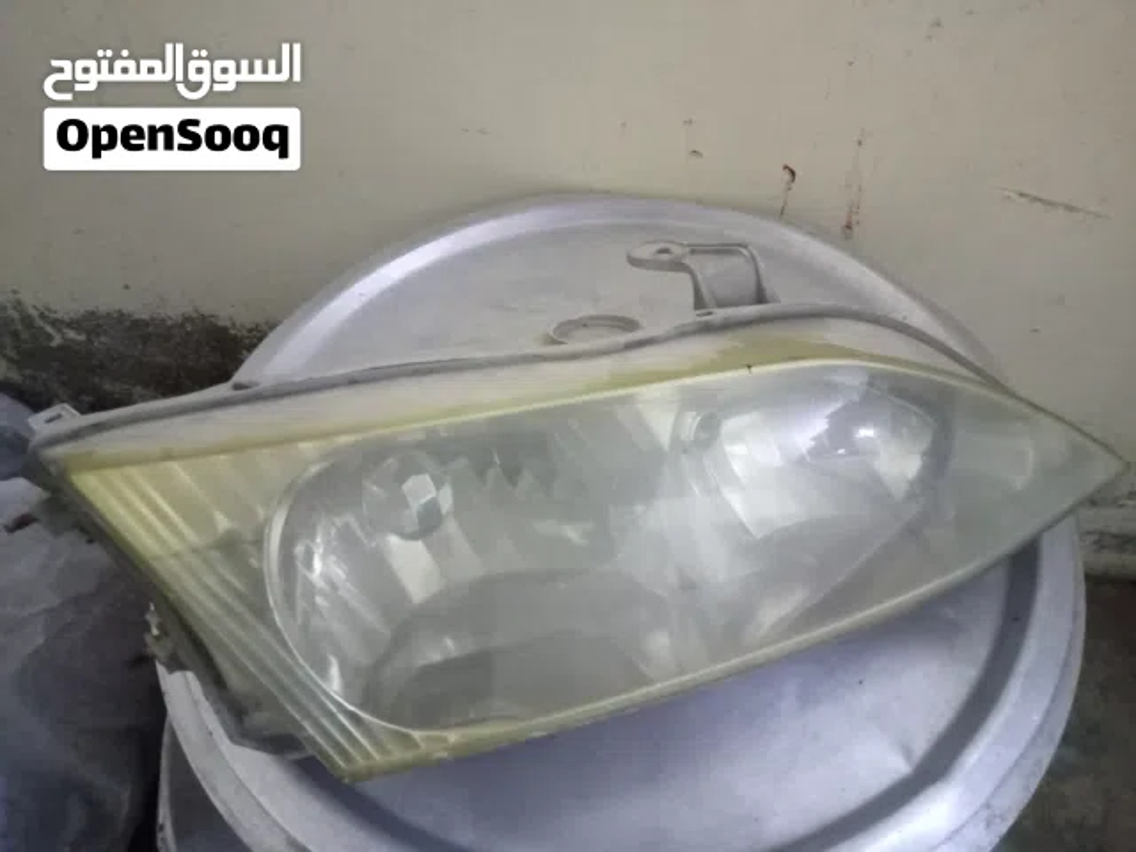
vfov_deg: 54.9
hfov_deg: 69.4
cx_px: 568
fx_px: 820
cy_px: 426
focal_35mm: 25
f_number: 1.8
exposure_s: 1/12.5
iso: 6246
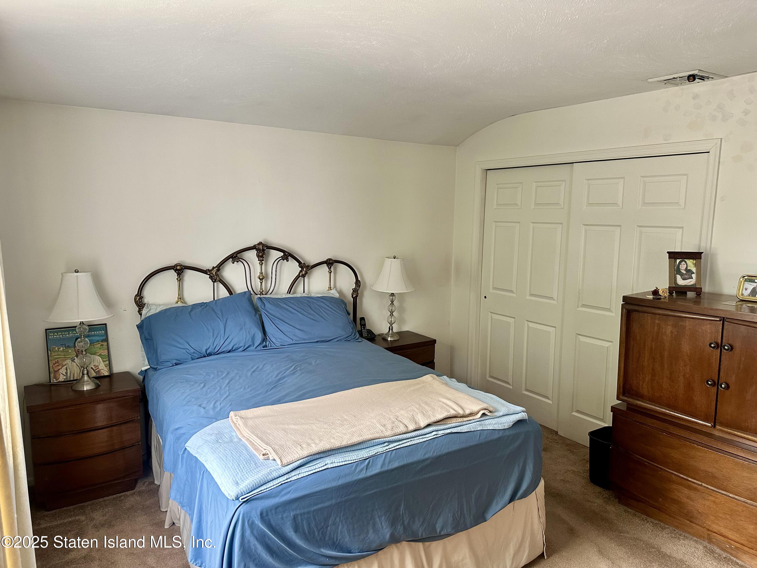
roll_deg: -0.4
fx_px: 525
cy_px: 284
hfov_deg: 71.6
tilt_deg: -7.3
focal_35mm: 24
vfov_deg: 56.8
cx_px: 378
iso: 200
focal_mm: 6.86
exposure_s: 1/120
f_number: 1.78
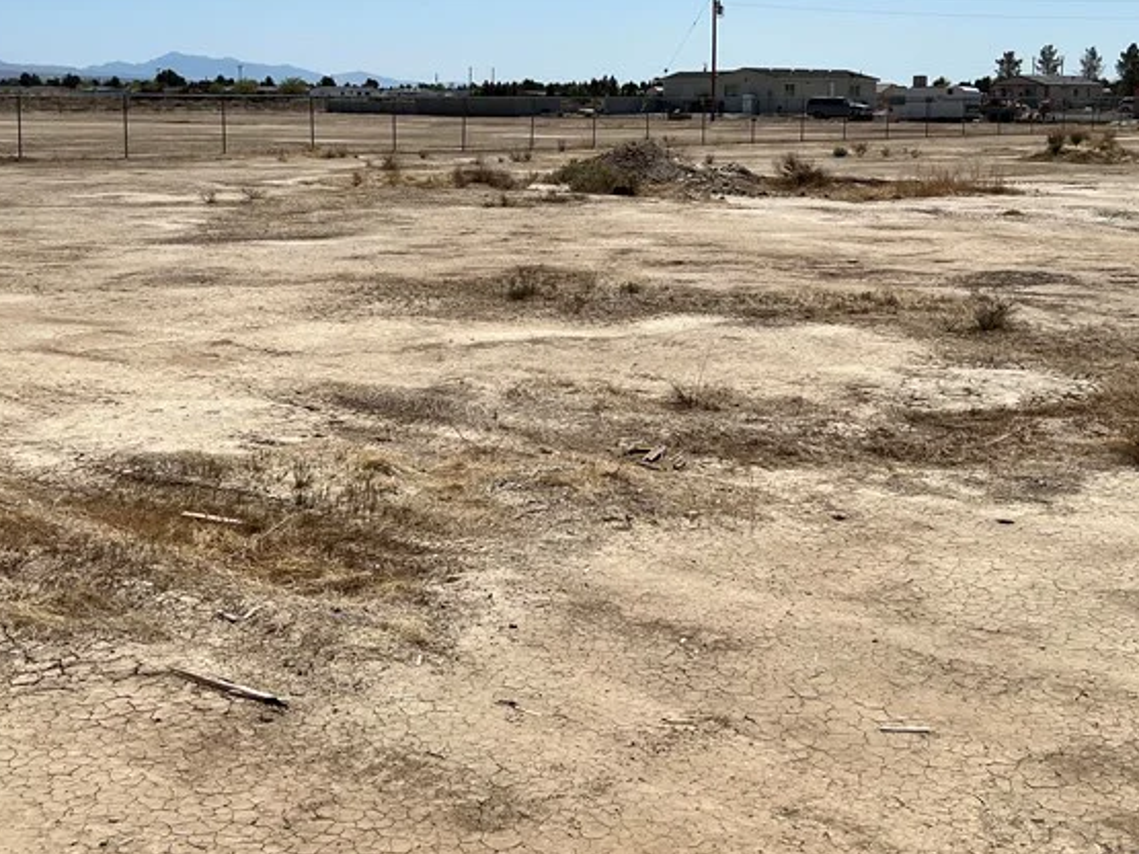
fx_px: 1579
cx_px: 593
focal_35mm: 48
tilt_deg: -8.8
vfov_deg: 30.0
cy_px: 273
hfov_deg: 39.7
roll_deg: -0.2
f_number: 1.5
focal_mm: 5.7
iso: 50
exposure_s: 1/11364
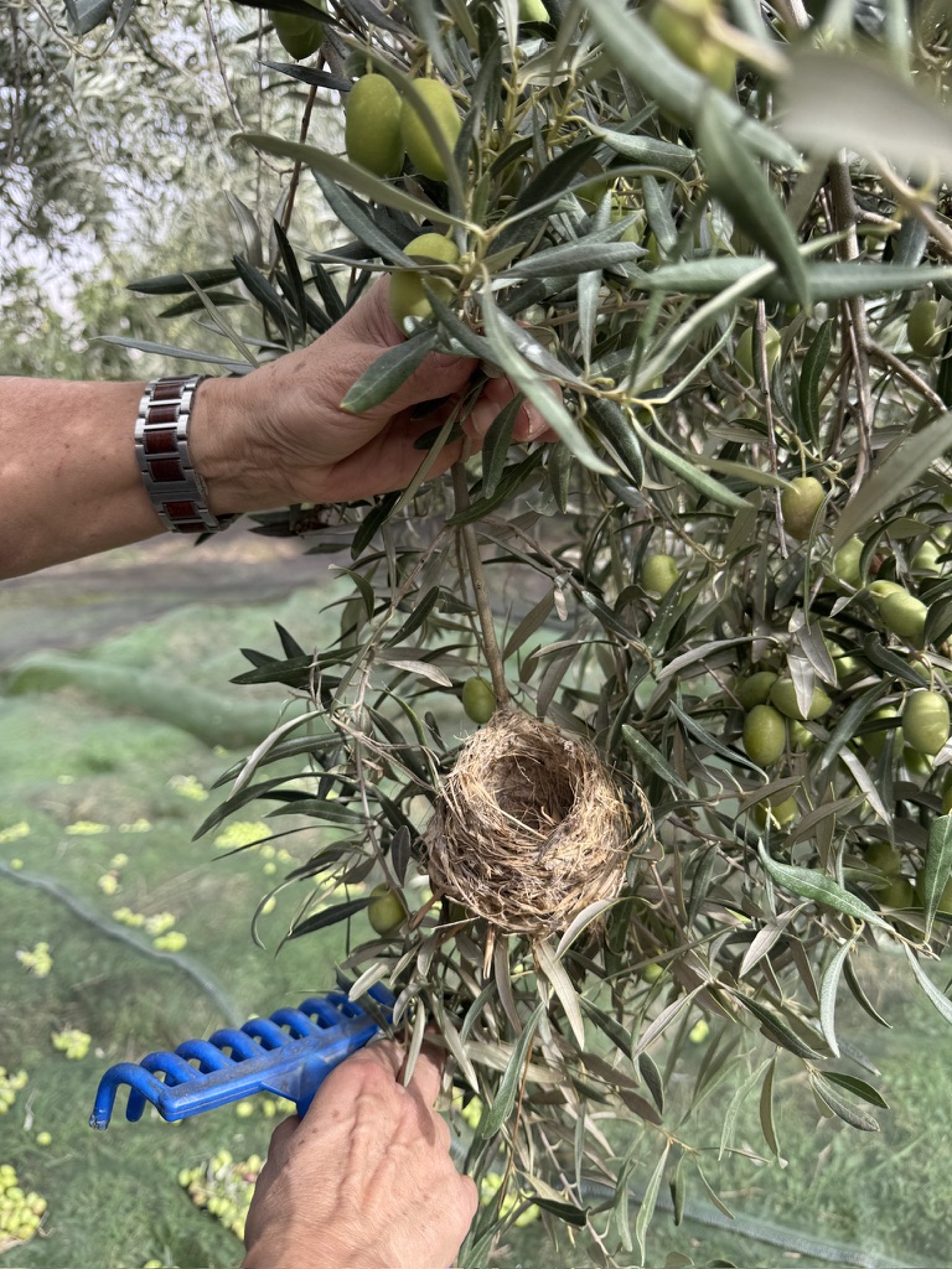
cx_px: 476
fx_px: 880
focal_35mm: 24
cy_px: 634
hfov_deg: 56.8
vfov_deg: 71.6
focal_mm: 6.76
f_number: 1.78
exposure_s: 1/567
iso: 80
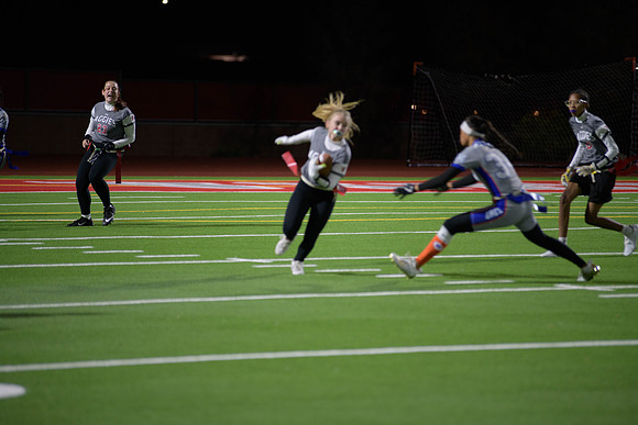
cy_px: 212
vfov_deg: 6.9
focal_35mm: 200
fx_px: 3545
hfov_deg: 10.3
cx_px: 319
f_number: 2.8
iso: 1000
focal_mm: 200
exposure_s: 1/200
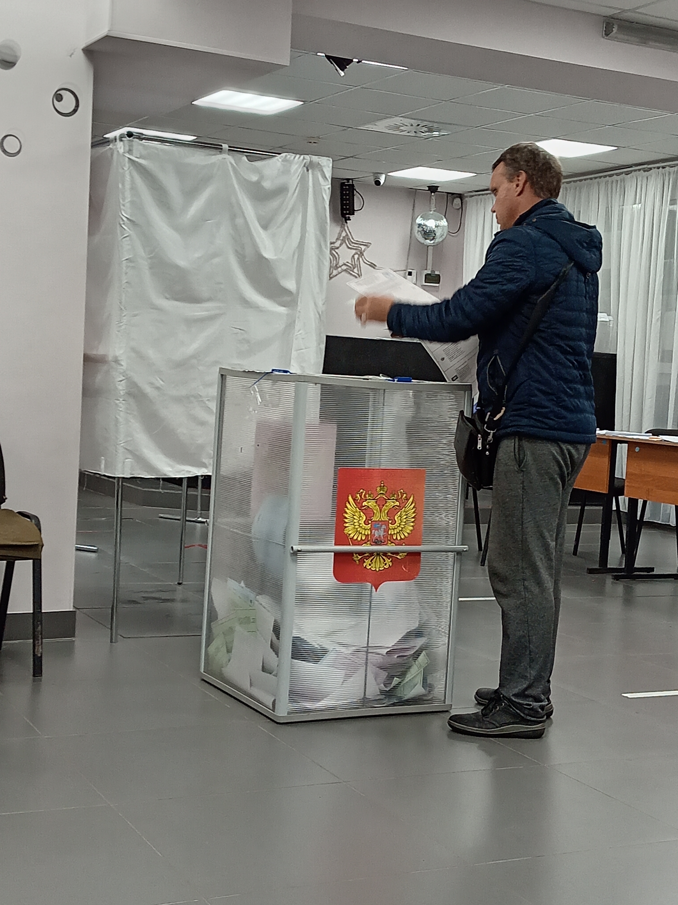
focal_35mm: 54
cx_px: 339
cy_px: 452
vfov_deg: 35.6
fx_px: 1411
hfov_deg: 27.0
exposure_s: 1/25
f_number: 1.8
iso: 366
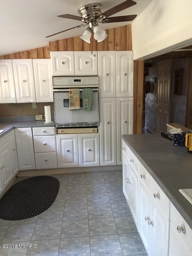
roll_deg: +1.0
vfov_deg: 61.7
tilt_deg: -11.0
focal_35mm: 29
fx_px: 214
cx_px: 96
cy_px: 128
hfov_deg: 48.2
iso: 64
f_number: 2.2
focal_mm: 4.15
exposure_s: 1/4
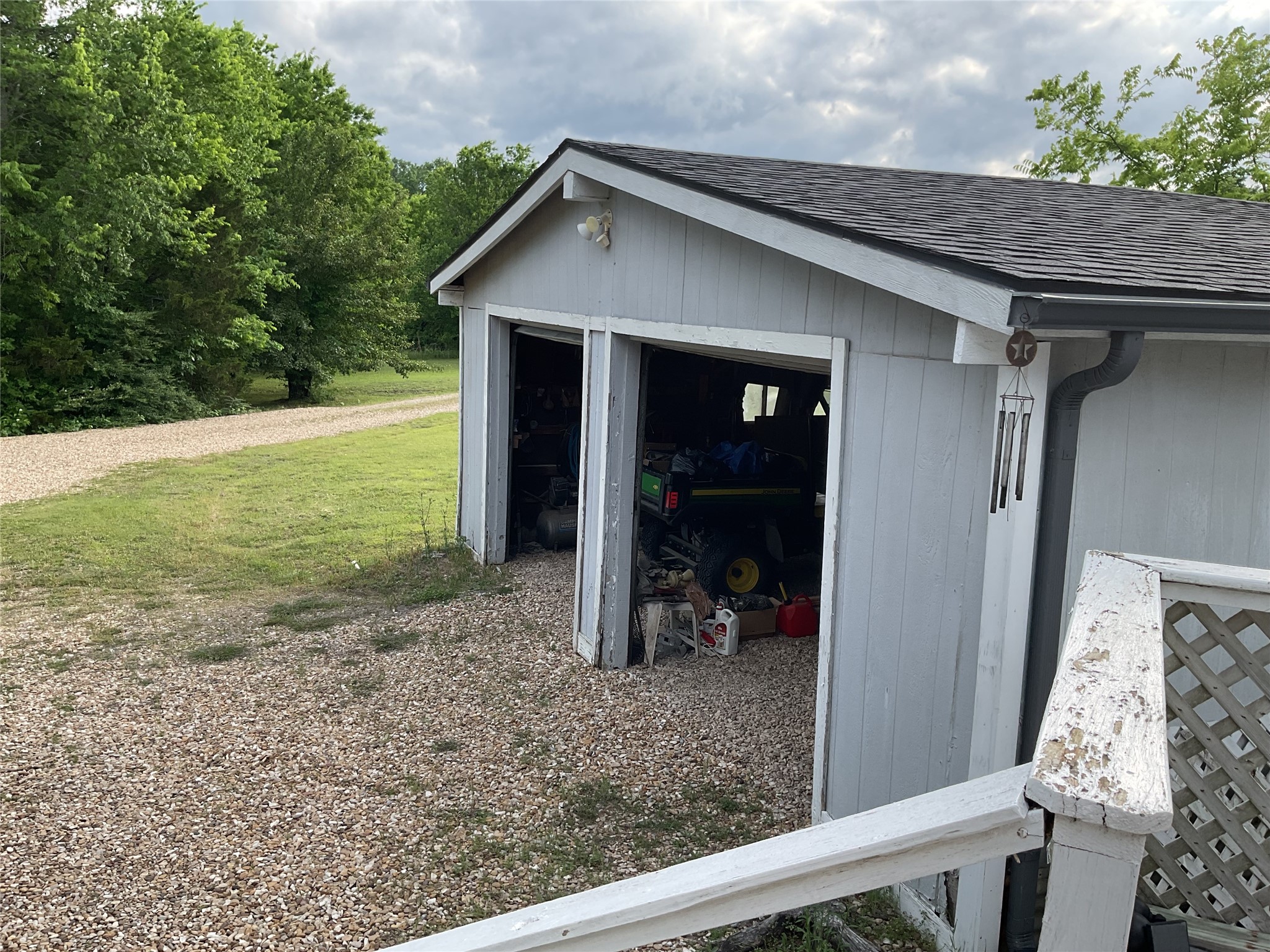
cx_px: 635
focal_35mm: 29
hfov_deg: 61.7
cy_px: 476
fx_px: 1064
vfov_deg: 48.2
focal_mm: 3
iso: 16
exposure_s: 1/406
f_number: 1.8
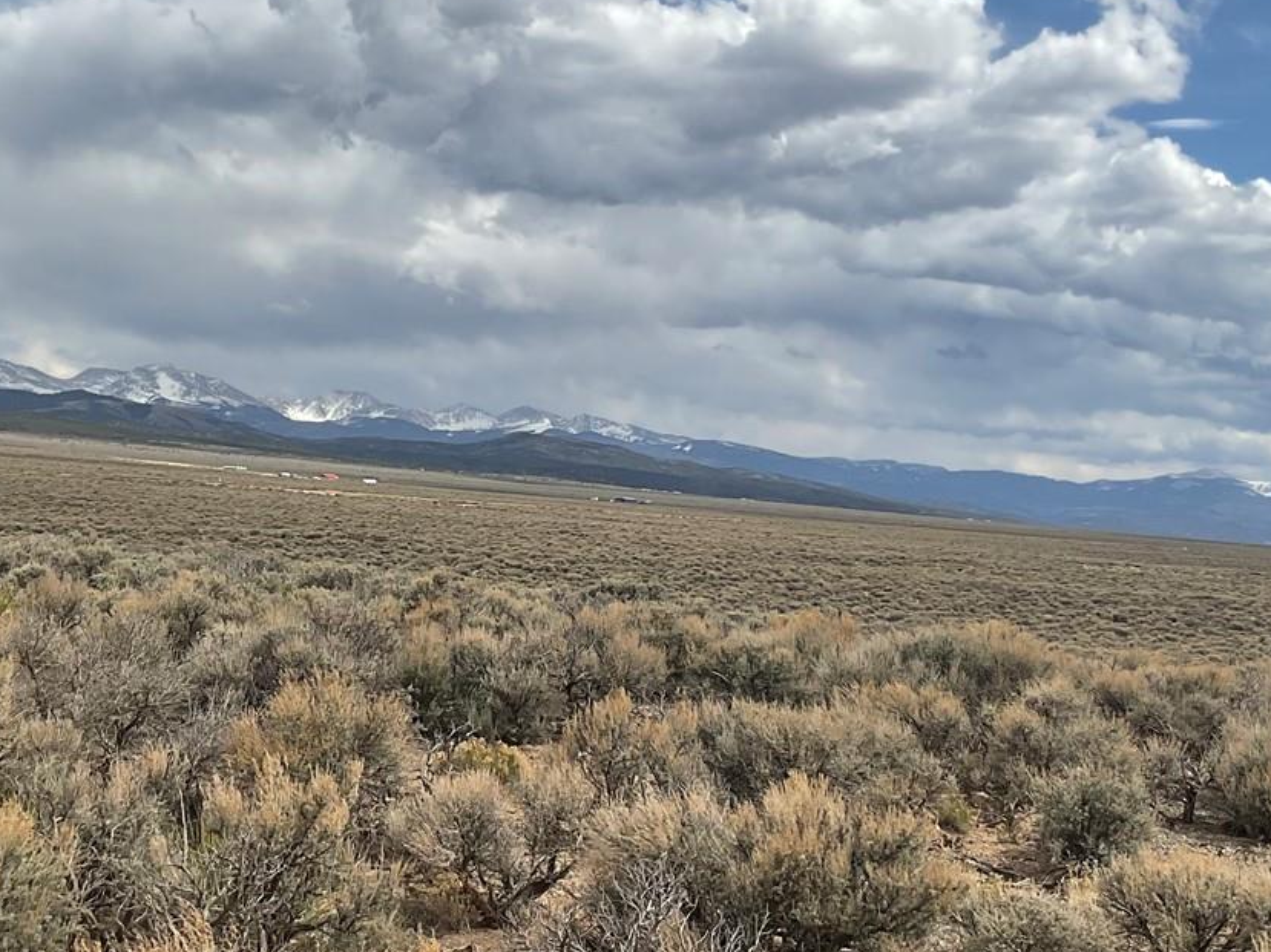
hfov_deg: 34.3
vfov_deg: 26.1
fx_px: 2055
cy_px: 432
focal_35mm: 56
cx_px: 524
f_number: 1.8
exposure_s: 1/3322
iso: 16
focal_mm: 3
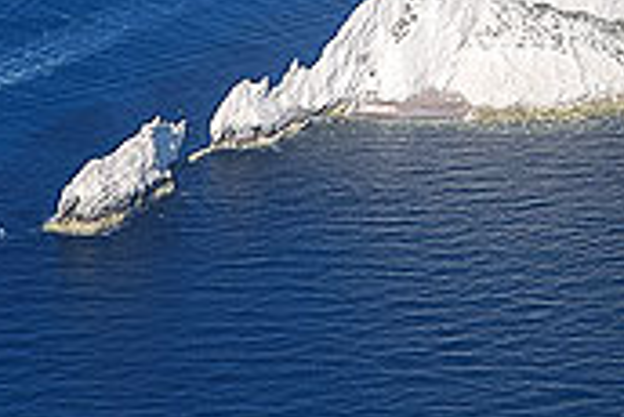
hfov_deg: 7.5
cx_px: 11
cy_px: 241
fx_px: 4771
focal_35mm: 275
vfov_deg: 5.0
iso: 110
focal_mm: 70
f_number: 5.6
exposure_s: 1/500
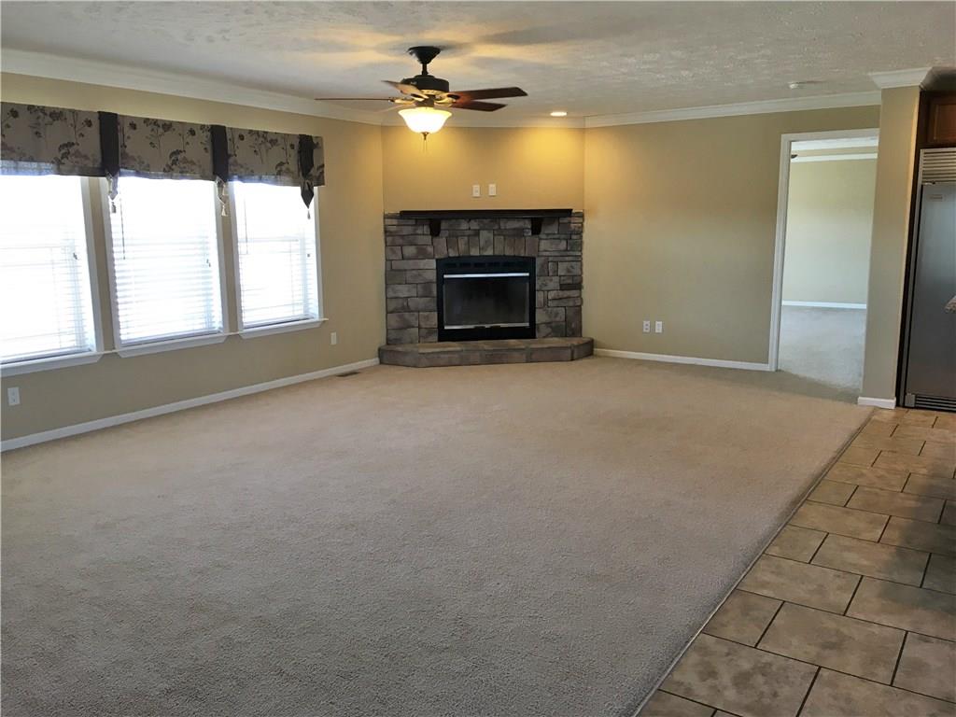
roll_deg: +0.5
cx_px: 478
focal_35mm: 29
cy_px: 358
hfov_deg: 61.7
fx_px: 801
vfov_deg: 48.2
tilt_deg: -9.5
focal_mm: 4.15
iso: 32
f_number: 2.2
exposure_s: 1/30
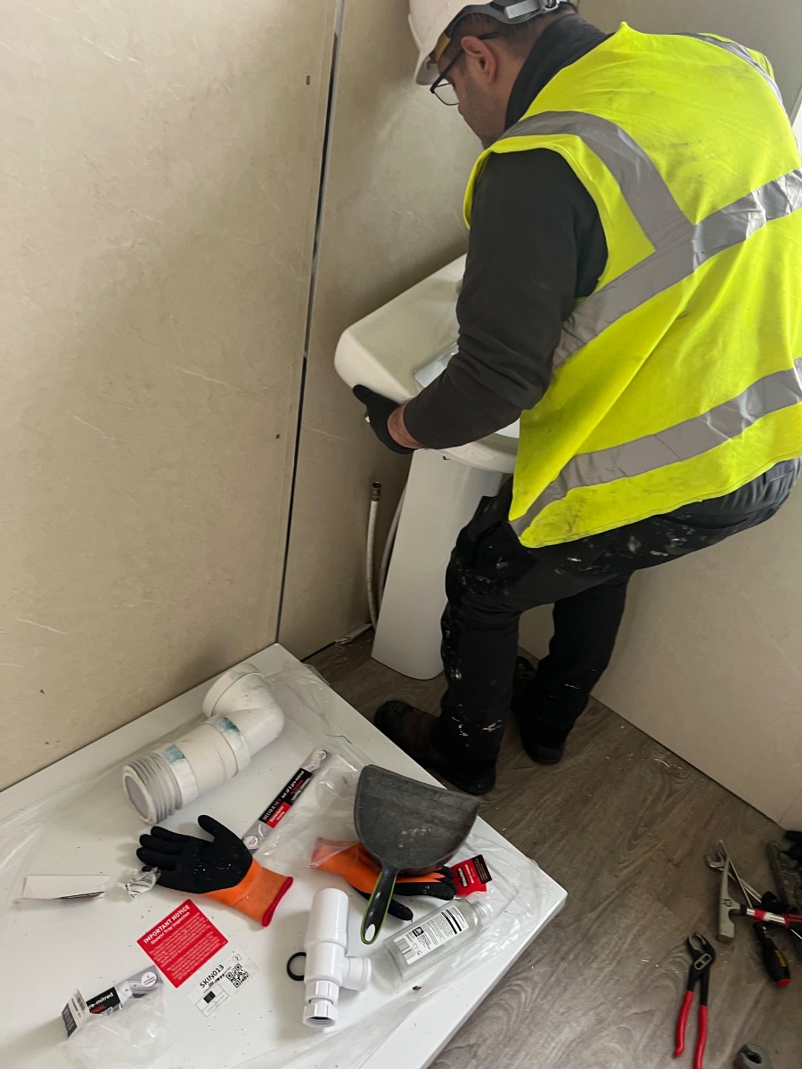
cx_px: 401
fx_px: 803
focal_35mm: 26
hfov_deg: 53.1
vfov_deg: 67.3
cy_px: 534
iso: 160
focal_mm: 5.7
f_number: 1.5
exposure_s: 1/60
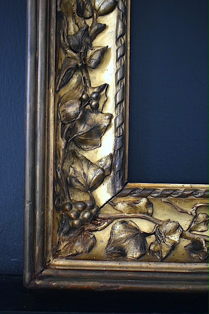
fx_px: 379
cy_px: 157
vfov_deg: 45.0
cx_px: 104
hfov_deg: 30.8
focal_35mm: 44
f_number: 4.2
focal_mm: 29
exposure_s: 1/60
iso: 2200
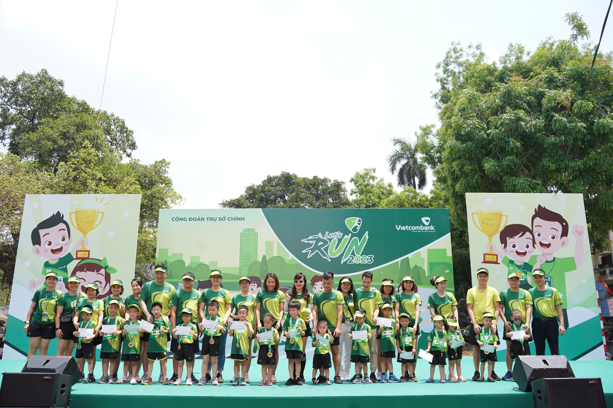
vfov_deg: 46.4
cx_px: 306
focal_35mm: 28
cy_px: 204
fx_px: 477
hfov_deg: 65.5
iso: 500
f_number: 5
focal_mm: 28
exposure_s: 1/1250
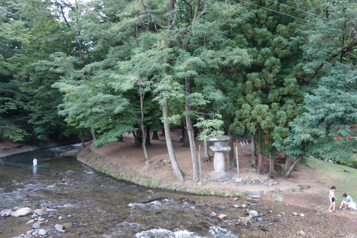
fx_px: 278
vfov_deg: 46.4
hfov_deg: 65.5
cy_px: 119
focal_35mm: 28
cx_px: 178
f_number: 2.2
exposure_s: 1/250
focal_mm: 10.4
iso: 320
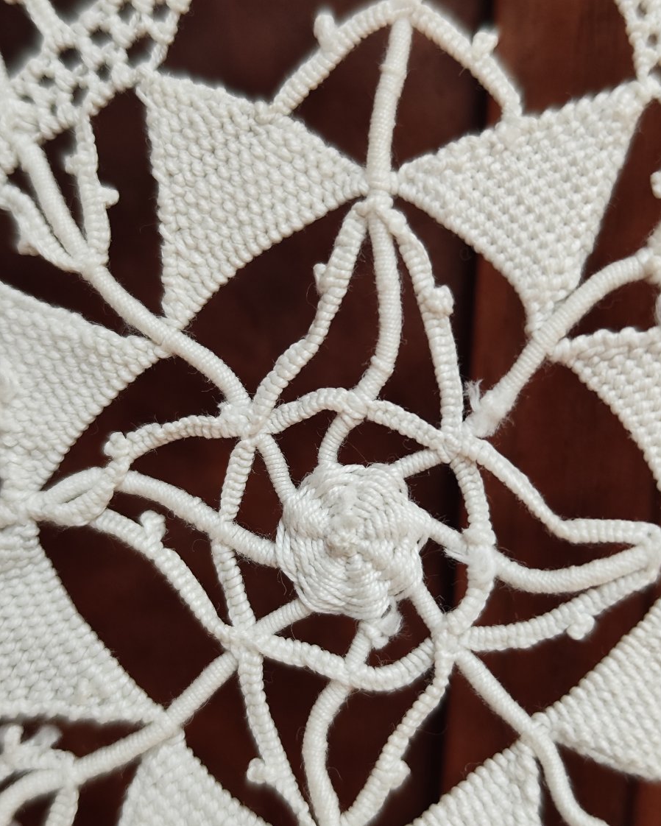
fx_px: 587
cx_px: 330
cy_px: 441
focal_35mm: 24
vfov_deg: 70.2
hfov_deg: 58.8
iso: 1400
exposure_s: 1/75.6
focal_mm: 7.01
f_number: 1.69
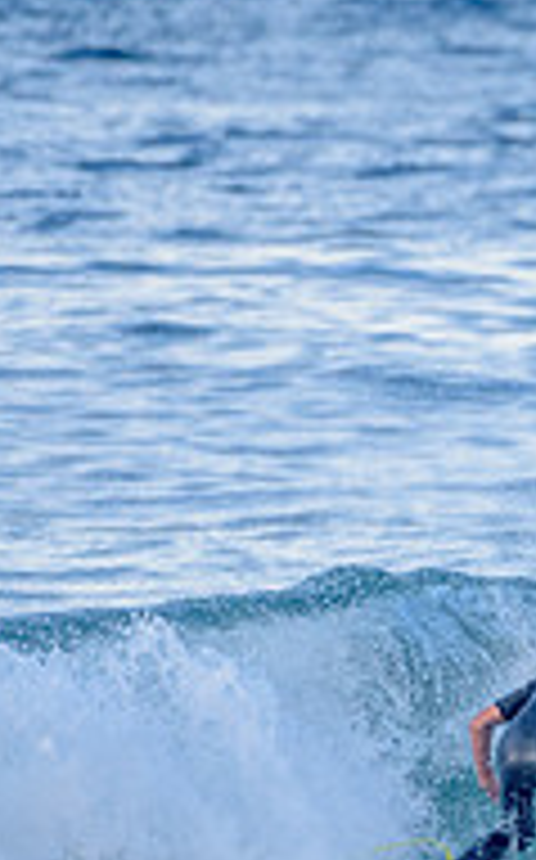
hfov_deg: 0.7
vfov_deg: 1.1
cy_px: 791
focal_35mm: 1896
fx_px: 44414
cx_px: 844
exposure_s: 1/1250
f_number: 5.6
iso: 450
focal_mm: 500
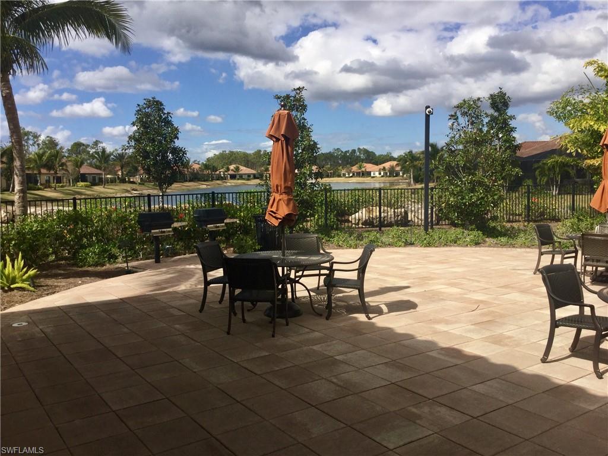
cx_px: 304
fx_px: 544
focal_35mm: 31
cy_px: 228
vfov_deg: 45.4
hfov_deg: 58.4
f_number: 2.4
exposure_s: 1/1404
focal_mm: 3.3
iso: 25
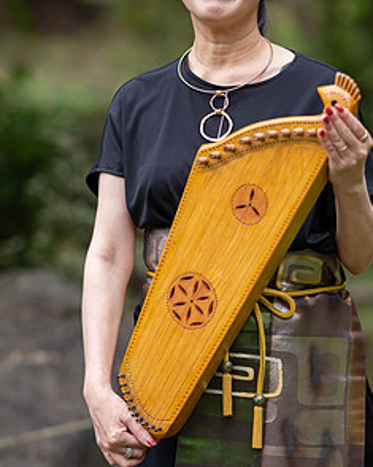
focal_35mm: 151
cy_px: 183
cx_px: 200
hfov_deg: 10.2
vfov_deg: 12.8
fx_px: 2085
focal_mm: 105
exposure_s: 1/250
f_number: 2.2
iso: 180
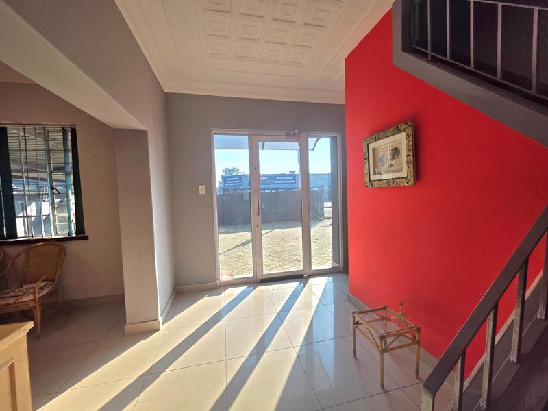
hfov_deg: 106.2
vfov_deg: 89.9
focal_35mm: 13
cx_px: 274
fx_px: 206
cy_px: 206
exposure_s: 1/667
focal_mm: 2.2
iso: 40
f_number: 1.9
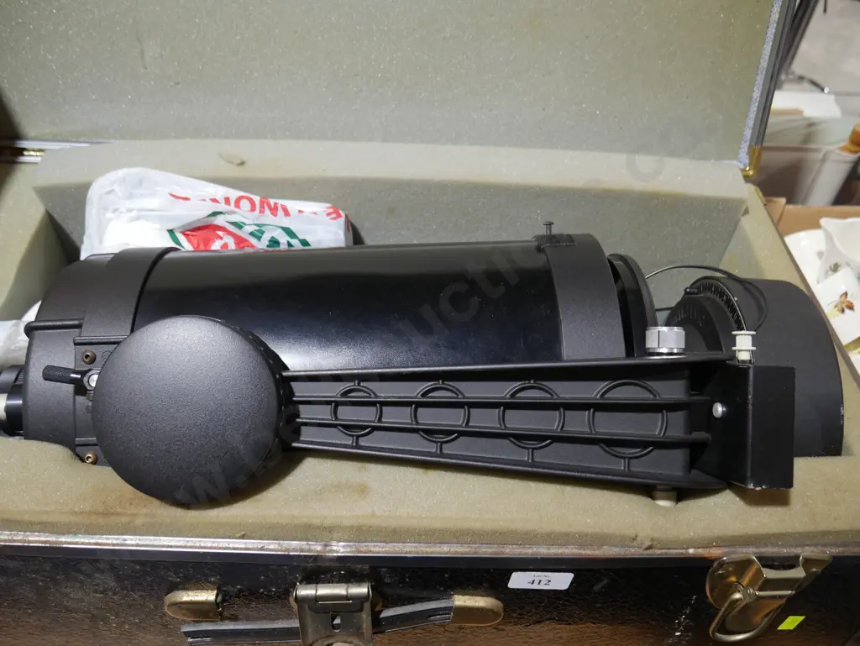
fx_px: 746
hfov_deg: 59.9
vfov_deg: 46.8
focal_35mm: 30
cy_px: 323
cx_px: 430
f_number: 3.6
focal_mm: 15
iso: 400
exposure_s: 1/60
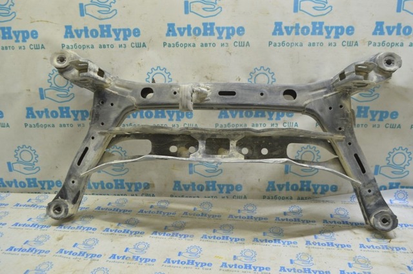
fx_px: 361
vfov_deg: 41.6
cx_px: 206
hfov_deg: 59.6
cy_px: 137
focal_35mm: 32
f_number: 5.6
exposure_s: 1/20
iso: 400
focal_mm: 21
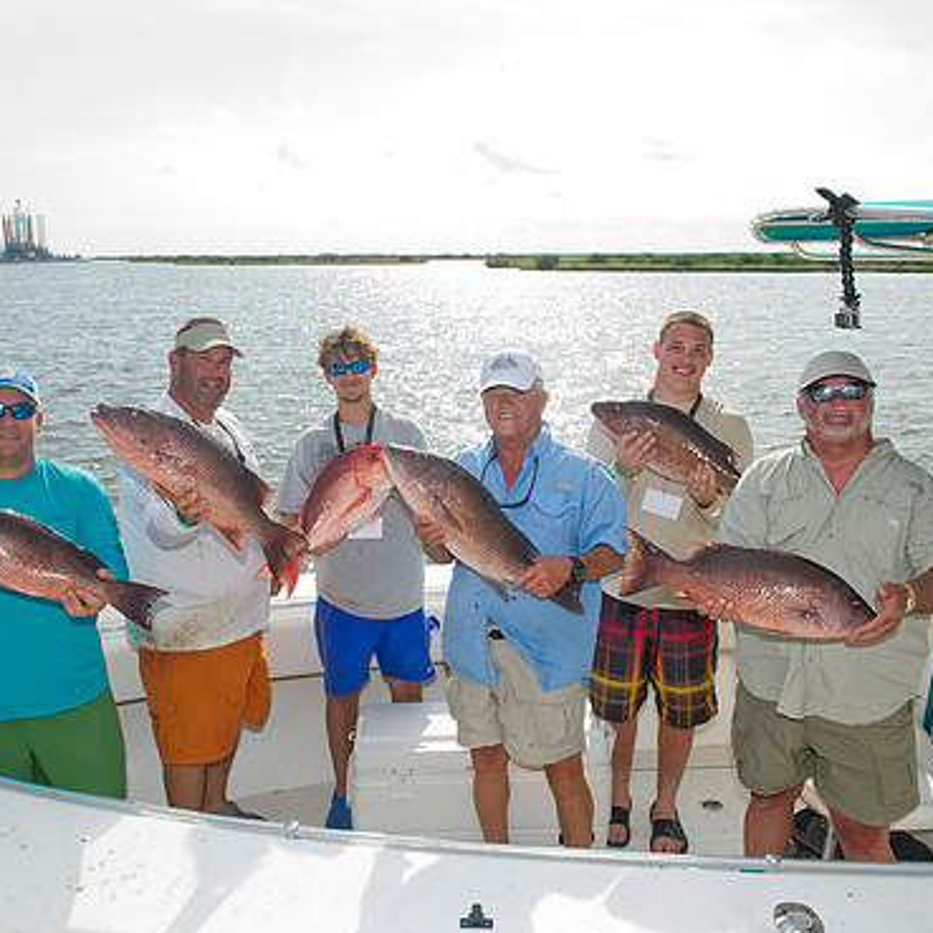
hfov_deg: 51.1
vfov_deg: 51.1
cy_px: 463
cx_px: 465
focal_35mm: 32
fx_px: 976
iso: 125
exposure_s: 1/250
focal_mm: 24
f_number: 8
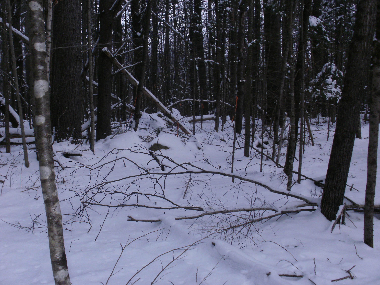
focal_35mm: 36
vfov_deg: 39.7
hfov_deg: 51.4
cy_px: 142
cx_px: 190
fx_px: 395
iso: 100
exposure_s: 1/320
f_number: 5.6
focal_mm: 6.3
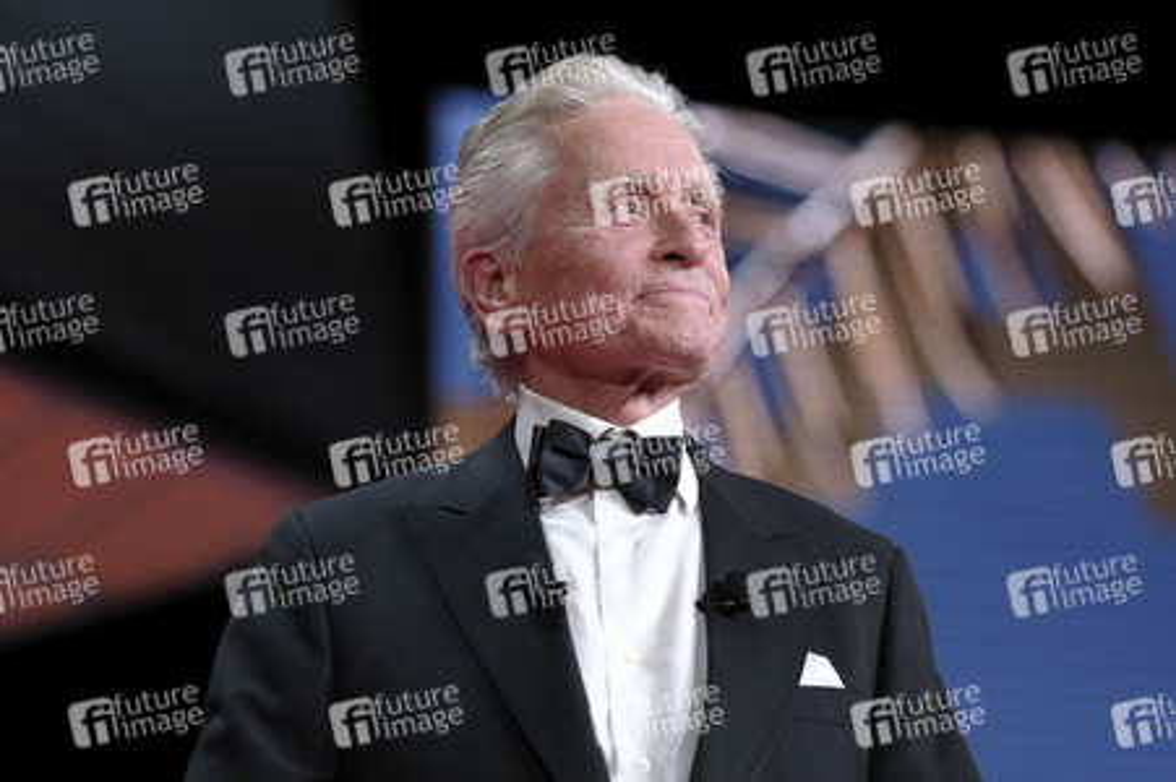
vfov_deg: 10.1
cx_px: 588
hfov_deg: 15.2
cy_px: 391
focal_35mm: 135
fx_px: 4407
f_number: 2
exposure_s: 1/400
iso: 1600
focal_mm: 90
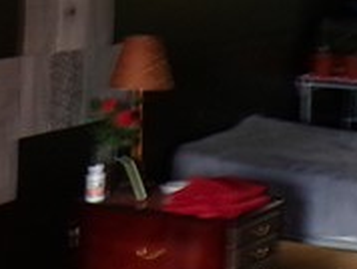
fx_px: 1425
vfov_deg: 10.8
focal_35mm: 138
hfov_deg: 14.3
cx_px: 174
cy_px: 90
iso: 250
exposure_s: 1/17
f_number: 3
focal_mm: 4.3
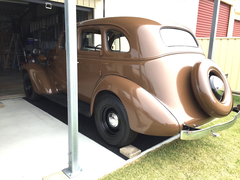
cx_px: 120
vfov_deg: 48.2
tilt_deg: -12.6
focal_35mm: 29
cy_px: 90
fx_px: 201
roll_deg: -1.8
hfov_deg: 61.7
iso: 32
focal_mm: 4.15
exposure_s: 1/920
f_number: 2.2
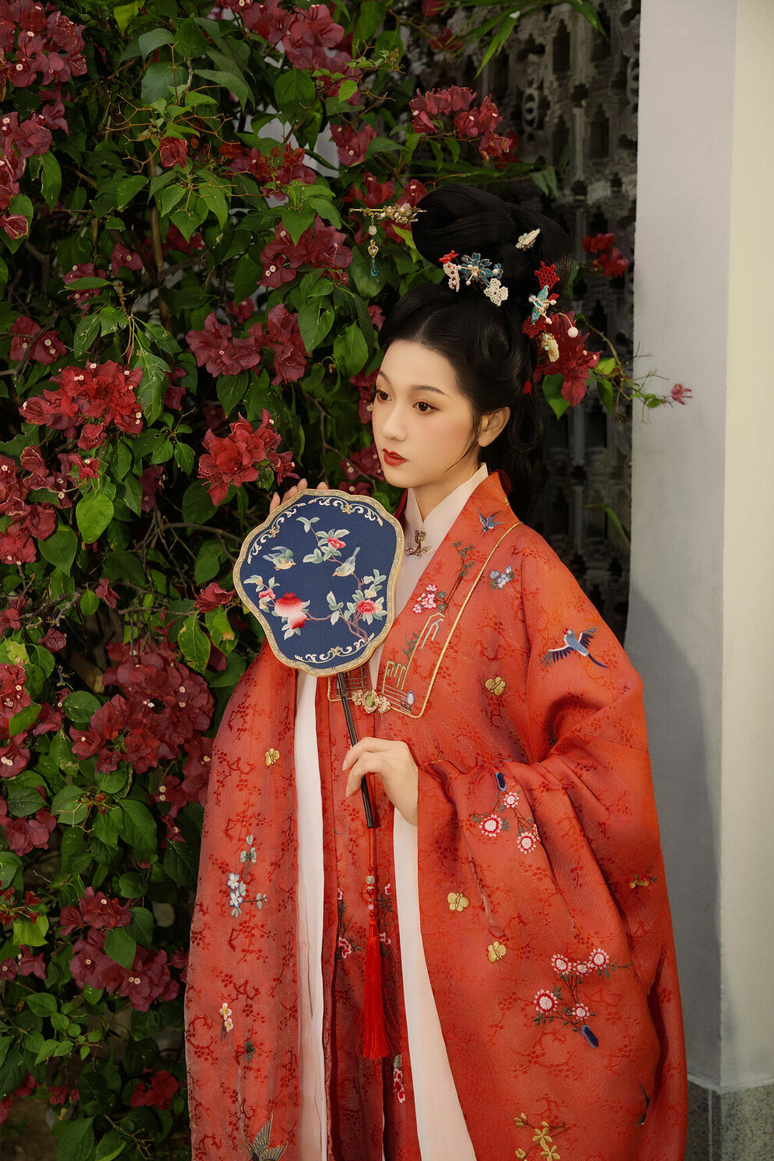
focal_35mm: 57
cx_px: 384
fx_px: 1838
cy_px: 589
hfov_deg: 23.8
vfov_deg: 35.0
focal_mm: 55
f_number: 4
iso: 400
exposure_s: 1/100
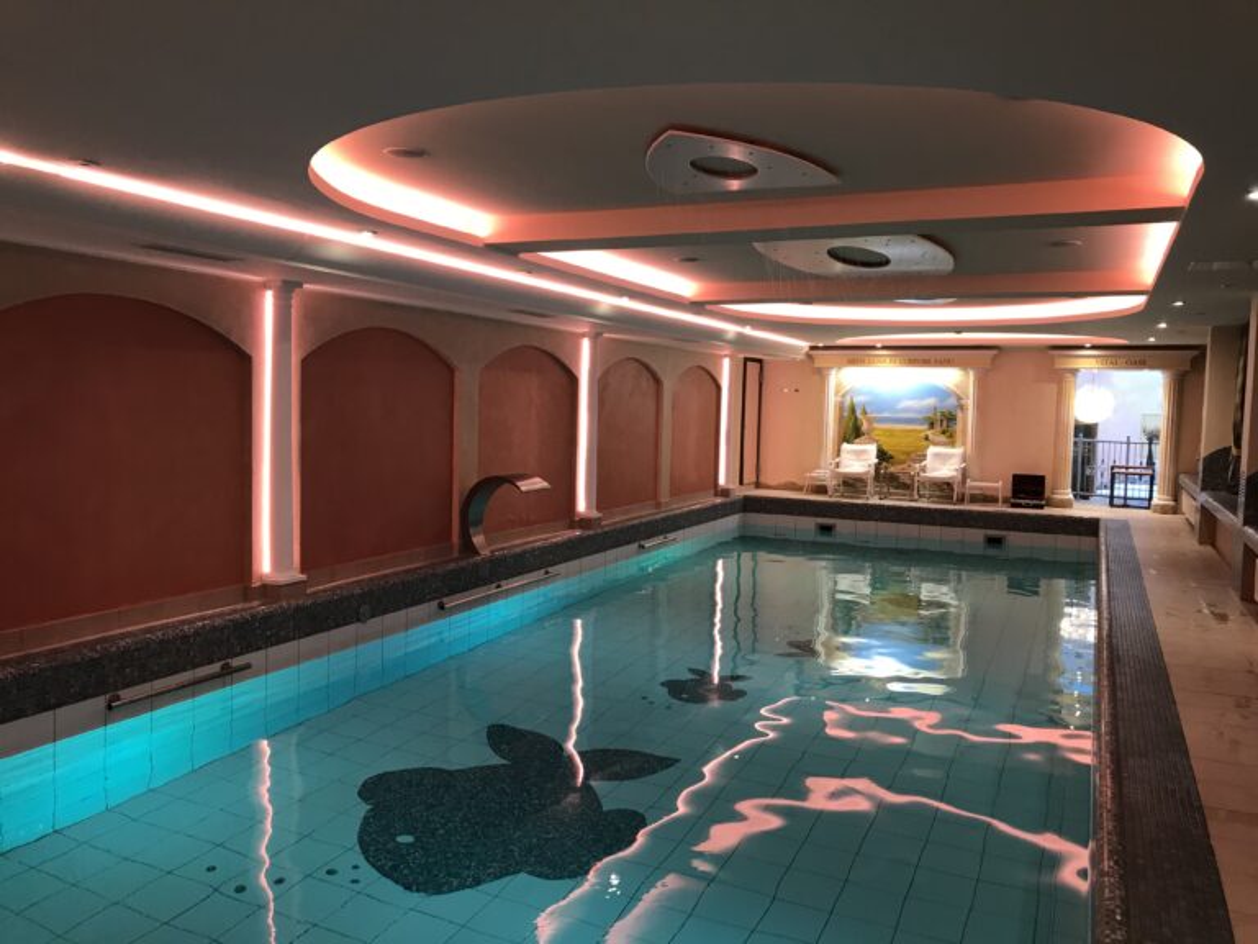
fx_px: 1018
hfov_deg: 63.4
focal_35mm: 28
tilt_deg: -4.7
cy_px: 472
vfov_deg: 49.7
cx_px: 629
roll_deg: -0.2
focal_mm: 3.99
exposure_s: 1/15
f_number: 1.8
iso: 50
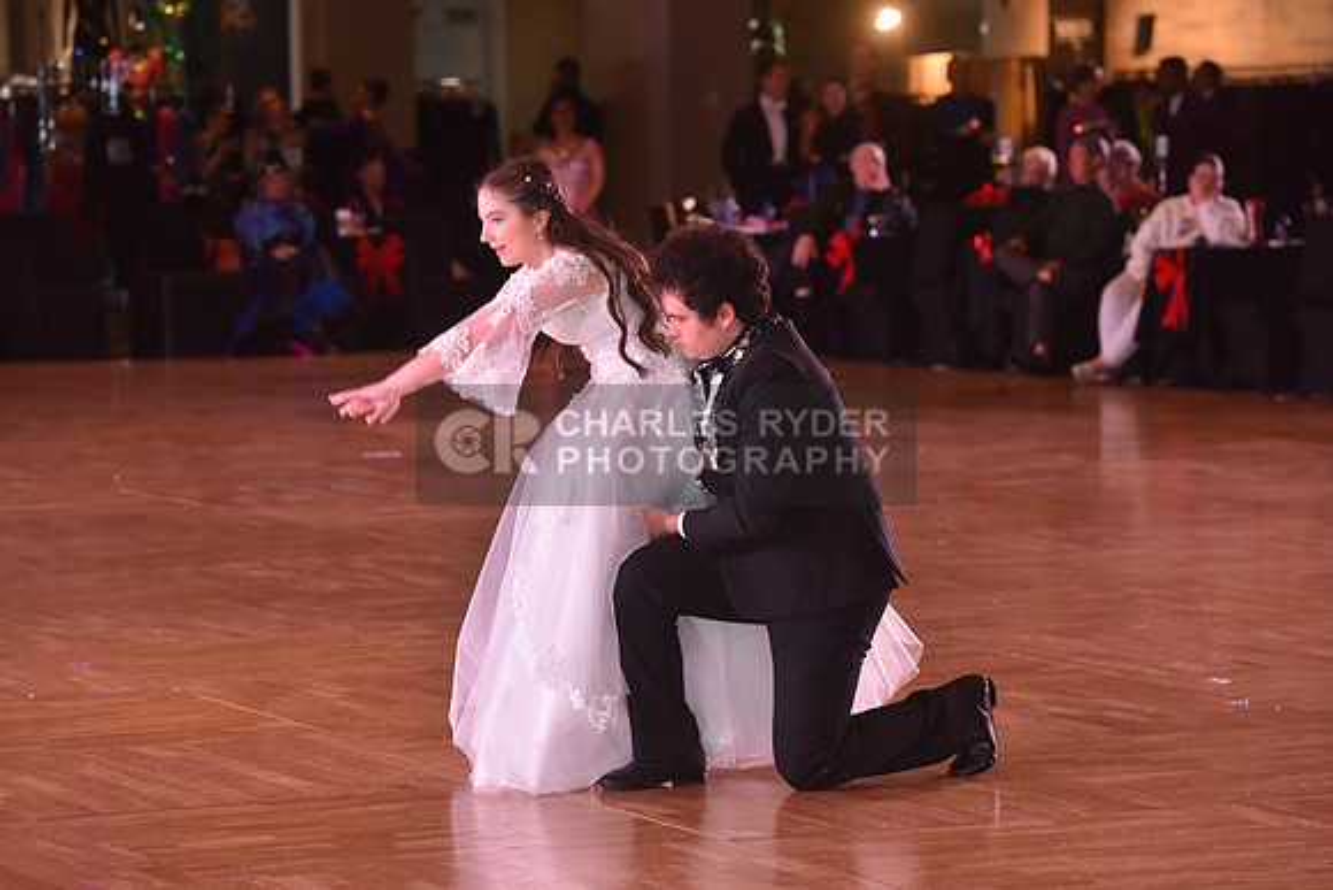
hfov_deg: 14.2
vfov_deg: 9.5
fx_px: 5370
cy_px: 445
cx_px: 666
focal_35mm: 145
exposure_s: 1/200
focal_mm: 145
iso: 1600
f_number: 5
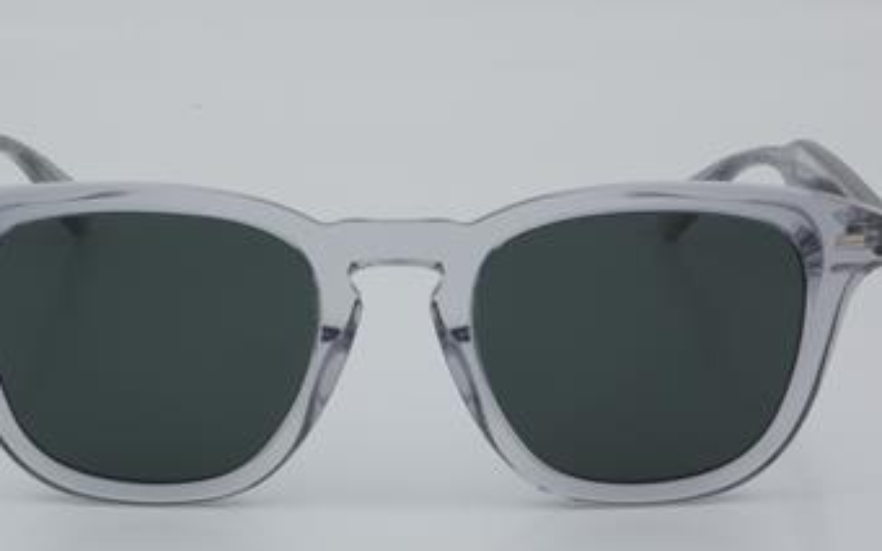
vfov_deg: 13.3
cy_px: 300
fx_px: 2370
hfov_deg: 21.1
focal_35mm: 99
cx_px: 388
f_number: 32
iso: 100
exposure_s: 1/4
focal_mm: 55
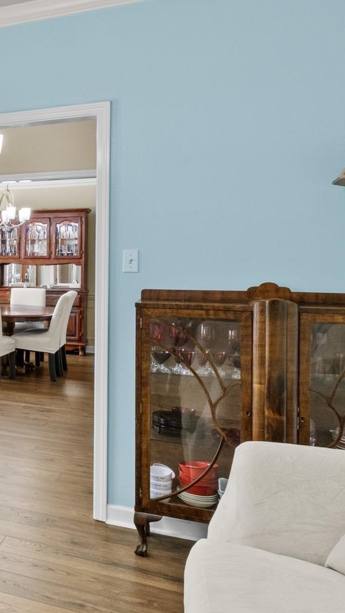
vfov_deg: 51.5
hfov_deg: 23.6
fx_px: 634
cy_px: 270
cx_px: -185
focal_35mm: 39
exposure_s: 1/3
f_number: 7.1
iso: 400
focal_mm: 10
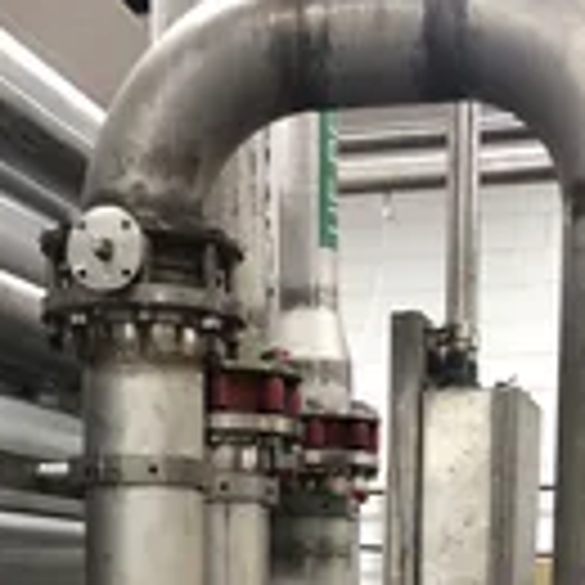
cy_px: 770
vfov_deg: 20.7
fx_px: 1453
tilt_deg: -7.7
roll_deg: -0.4
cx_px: 320
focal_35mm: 76
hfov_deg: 22.8
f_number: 1.8
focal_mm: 3.99
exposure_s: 1/15
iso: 50
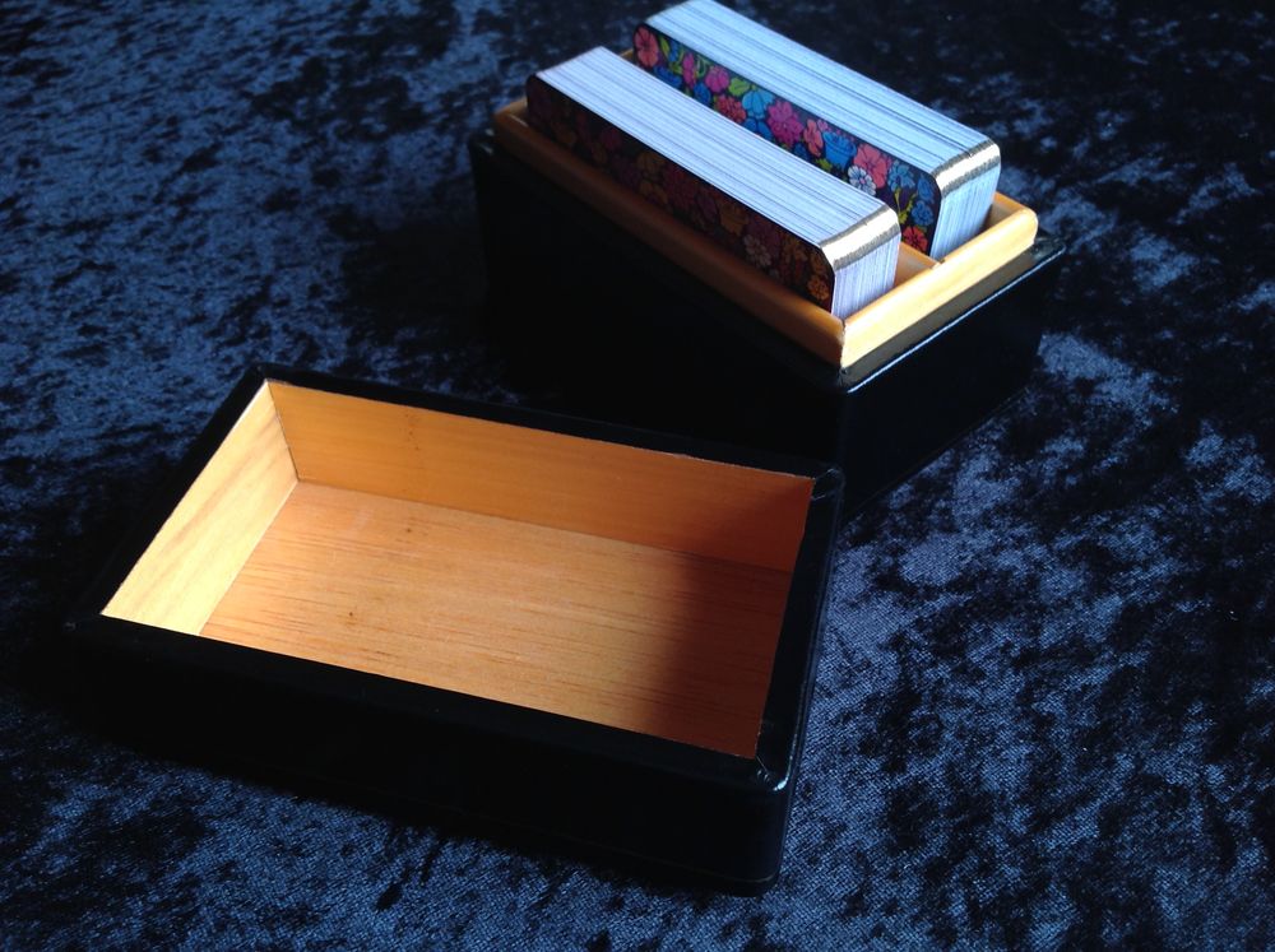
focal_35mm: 35
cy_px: 476
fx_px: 1287
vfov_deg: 40.6
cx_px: 638
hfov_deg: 52.7
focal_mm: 4.28
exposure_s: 1/40
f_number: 2.4
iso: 64
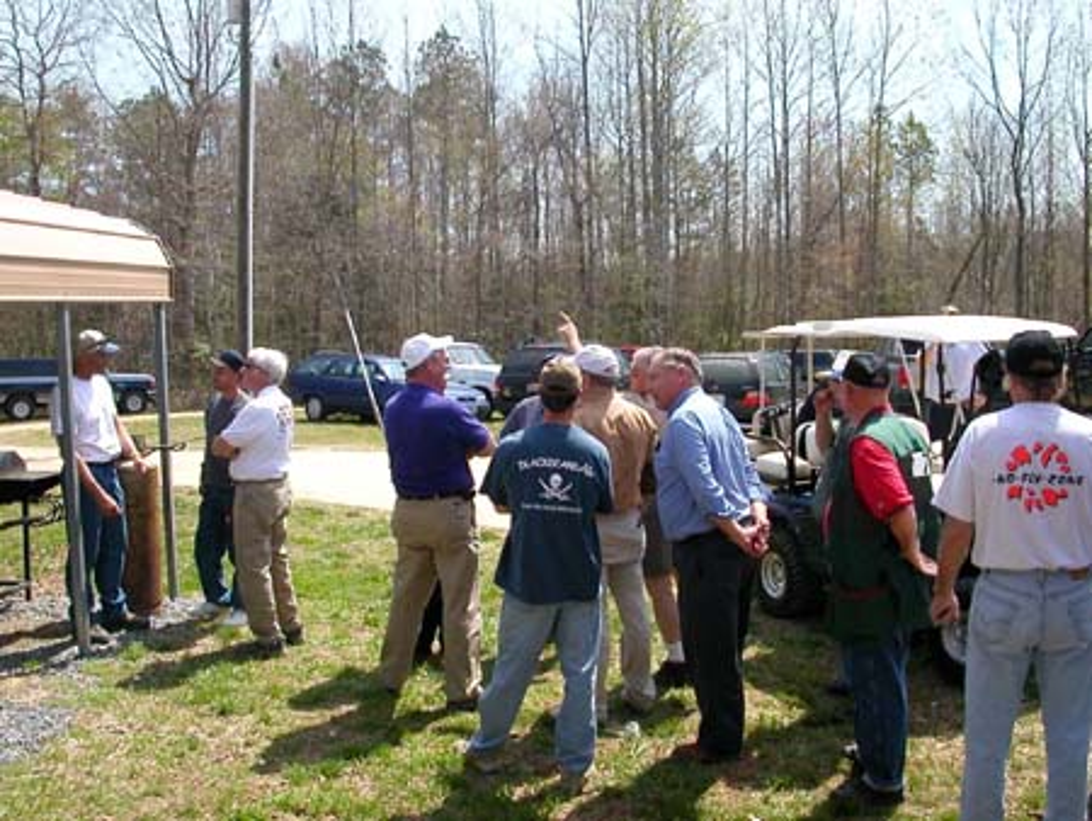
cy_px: 410
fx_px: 1168
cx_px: 546
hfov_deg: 50.1
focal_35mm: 37
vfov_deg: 38.7
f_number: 4.5
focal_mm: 5.6
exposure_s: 1/350
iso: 100
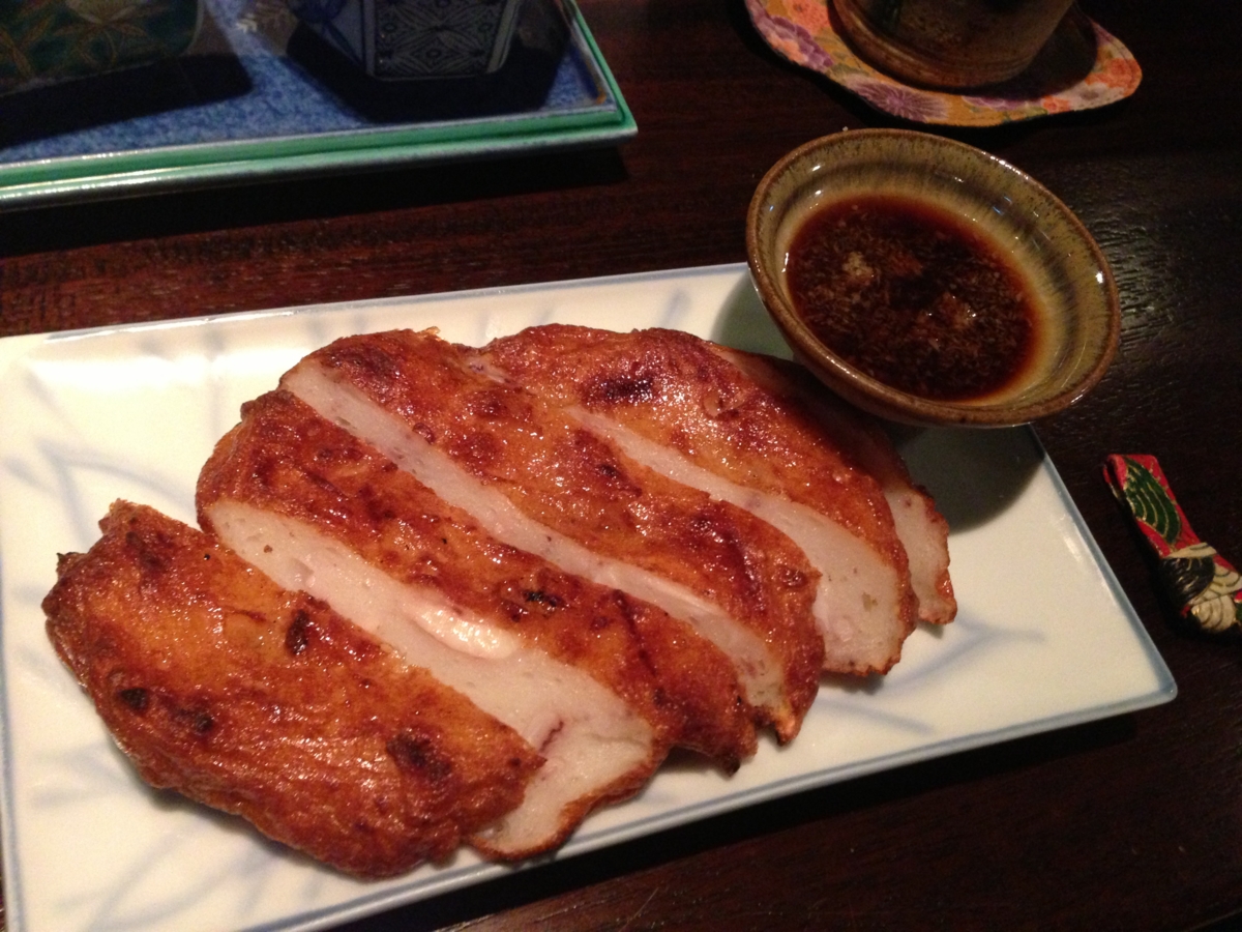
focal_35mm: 33
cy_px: 466
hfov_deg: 55.4
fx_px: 1184
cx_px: 621
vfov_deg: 42.9
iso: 500
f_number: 2.4
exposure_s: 1/15
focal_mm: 4.13
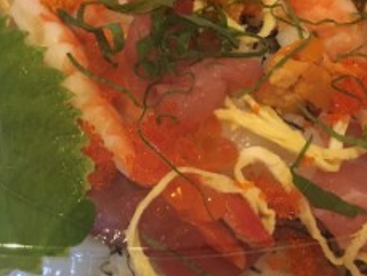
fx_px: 605
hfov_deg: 33.3
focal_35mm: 57
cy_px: 132
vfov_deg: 25.7
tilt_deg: -64.3
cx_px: 107
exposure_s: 1/30
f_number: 2.2
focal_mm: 4.15
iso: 200
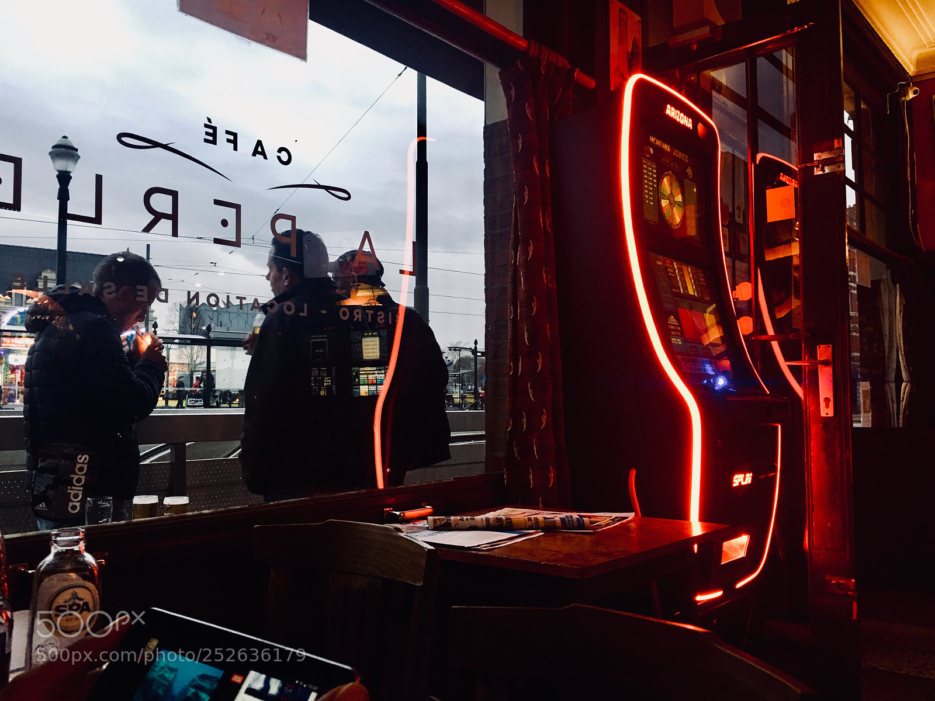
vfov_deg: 48.2
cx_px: 468
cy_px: 350
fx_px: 783
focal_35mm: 29
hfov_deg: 61.7
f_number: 2.2
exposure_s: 1/17
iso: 64
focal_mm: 4.15
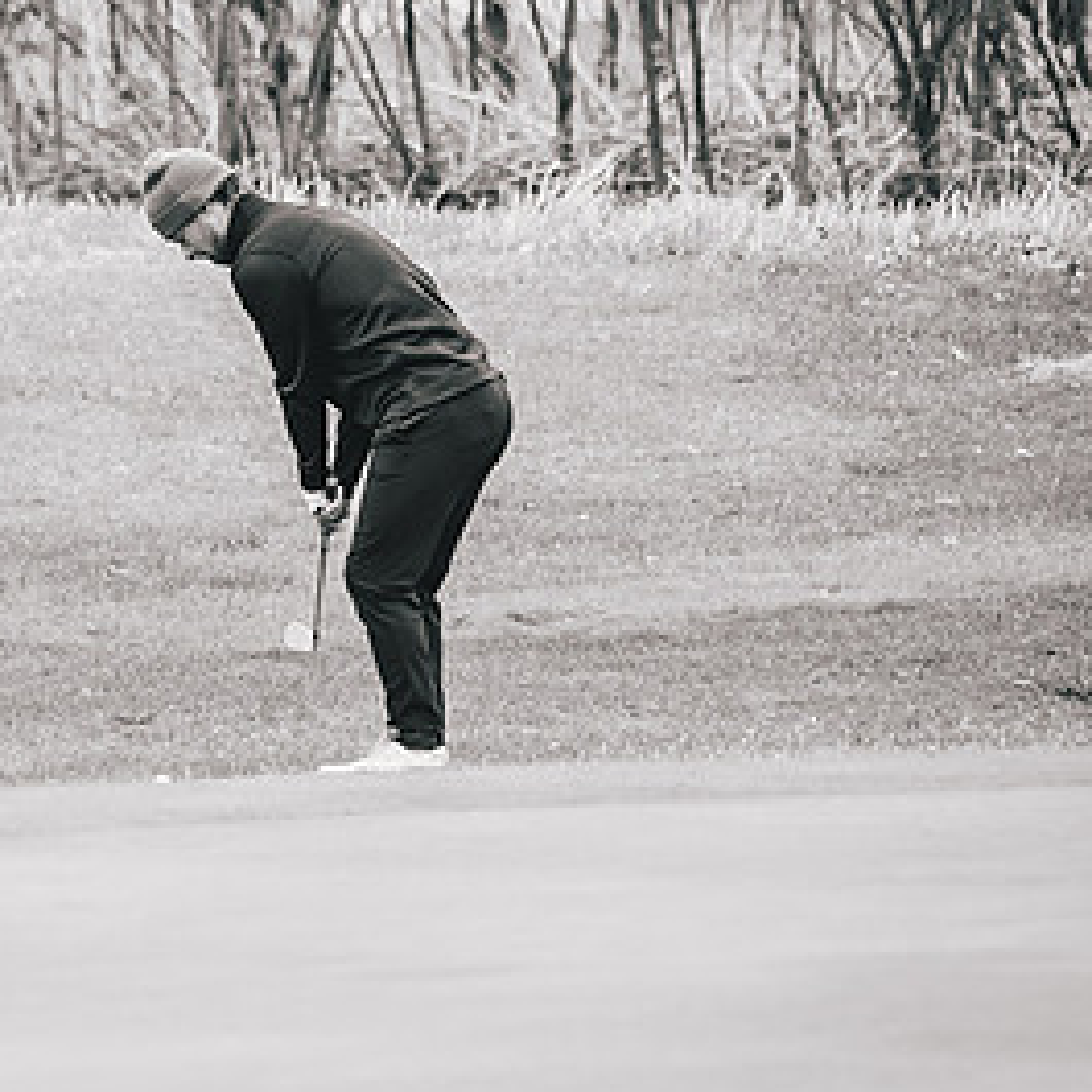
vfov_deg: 4.1
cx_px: 269
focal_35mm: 432
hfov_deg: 4.1
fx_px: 15418
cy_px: 342
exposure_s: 1/4000
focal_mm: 150
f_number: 2.8
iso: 640
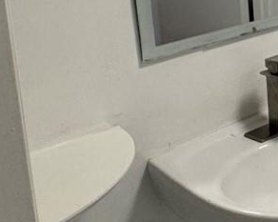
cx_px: 508
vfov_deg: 19.3
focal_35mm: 75
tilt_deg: -10.2
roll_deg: +0.3
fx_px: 616
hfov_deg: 19.0
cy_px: -41
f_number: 2.2
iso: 160
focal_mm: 2.22
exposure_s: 1/120
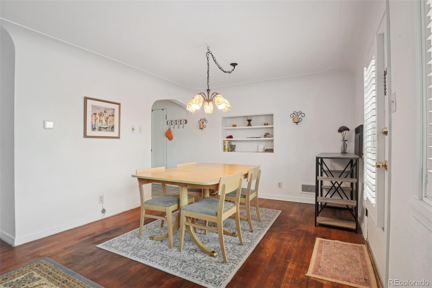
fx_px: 198
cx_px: 216
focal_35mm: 16
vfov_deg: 72.0
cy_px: 144
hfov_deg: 95.0
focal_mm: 11
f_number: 8
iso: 800
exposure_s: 1/15
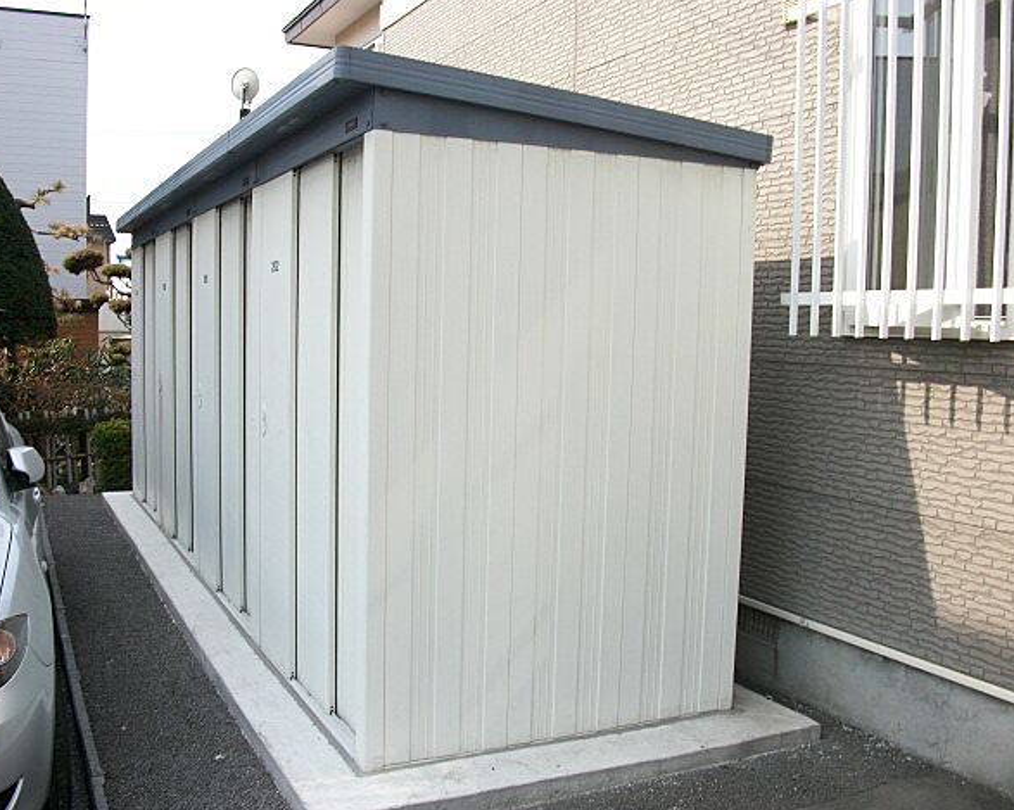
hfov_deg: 54.2
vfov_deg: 44.5
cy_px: 399
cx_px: 503
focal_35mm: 33
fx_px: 990
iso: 80
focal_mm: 5.7
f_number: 8.8
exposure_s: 1/68.9
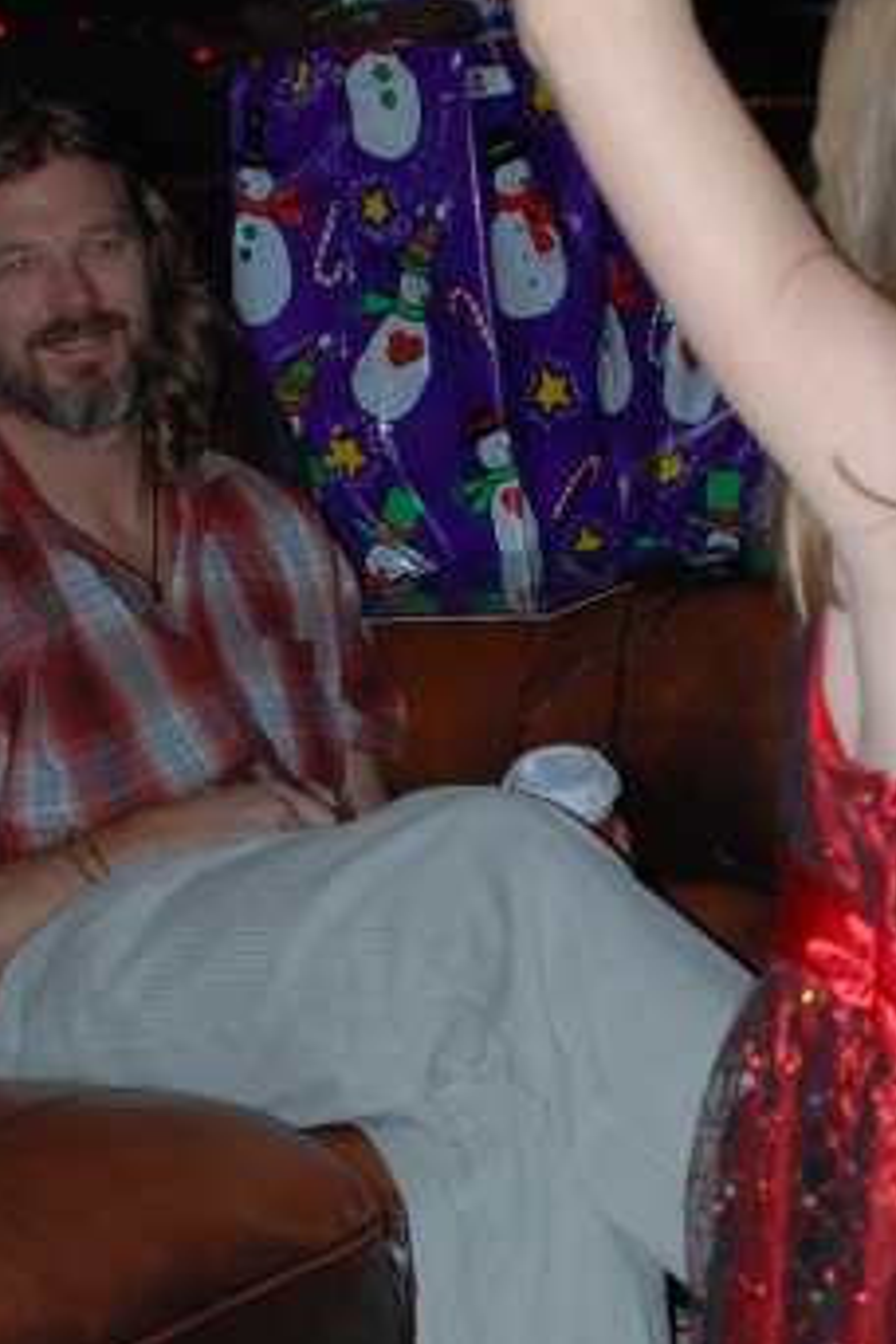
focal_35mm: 105
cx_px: 676
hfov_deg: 13.0
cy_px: 1138
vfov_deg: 19.2
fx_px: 3920
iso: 200
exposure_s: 1/60
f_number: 3.8
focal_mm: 20
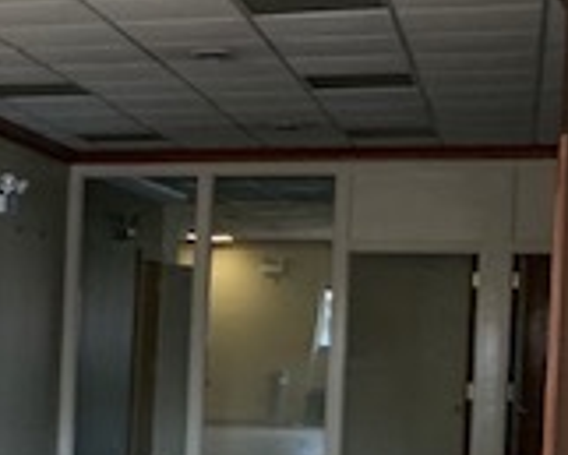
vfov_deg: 15.1
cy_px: 392
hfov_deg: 17.7
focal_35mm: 101
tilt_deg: -1.4
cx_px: -176
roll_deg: -2.1
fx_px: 1699
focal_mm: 4.25
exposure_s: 1/40
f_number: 1.8
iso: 400
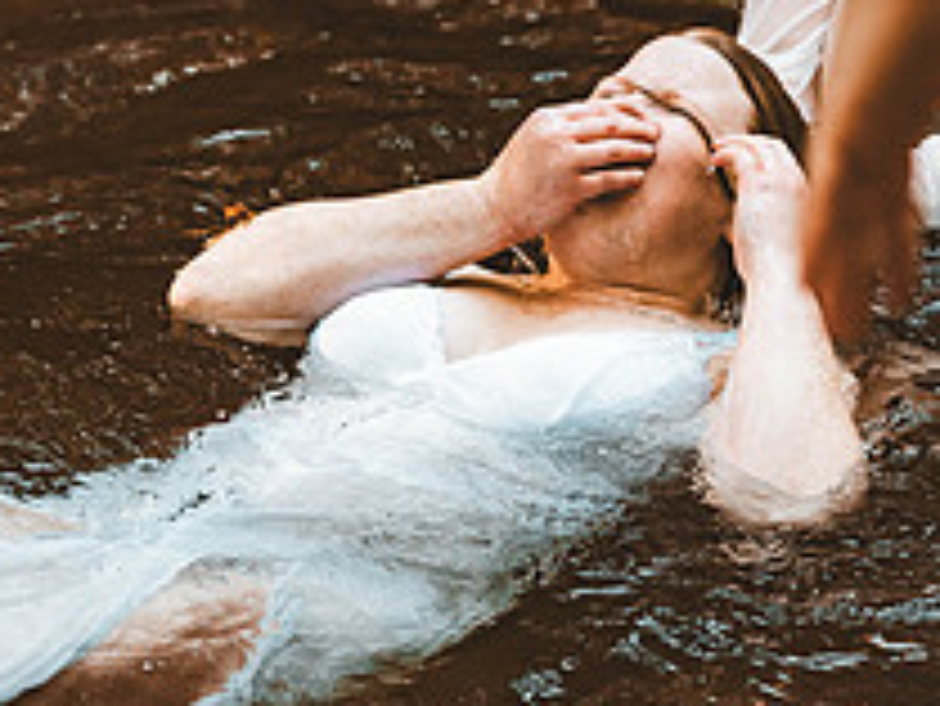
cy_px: 290
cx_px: 562
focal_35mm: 187
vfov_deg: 7.9
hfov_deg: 10.6
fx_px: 5081
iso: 1000
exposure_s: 1/400
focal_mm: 70
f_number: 2.8
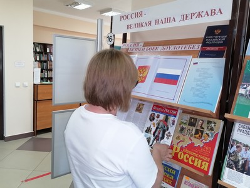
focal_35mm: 27
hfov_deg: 65.3
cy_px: 94
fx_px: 195
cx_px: 125
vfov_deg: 51.4
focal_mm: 5.3
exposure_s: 1/33.3
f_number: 1.8
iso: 160
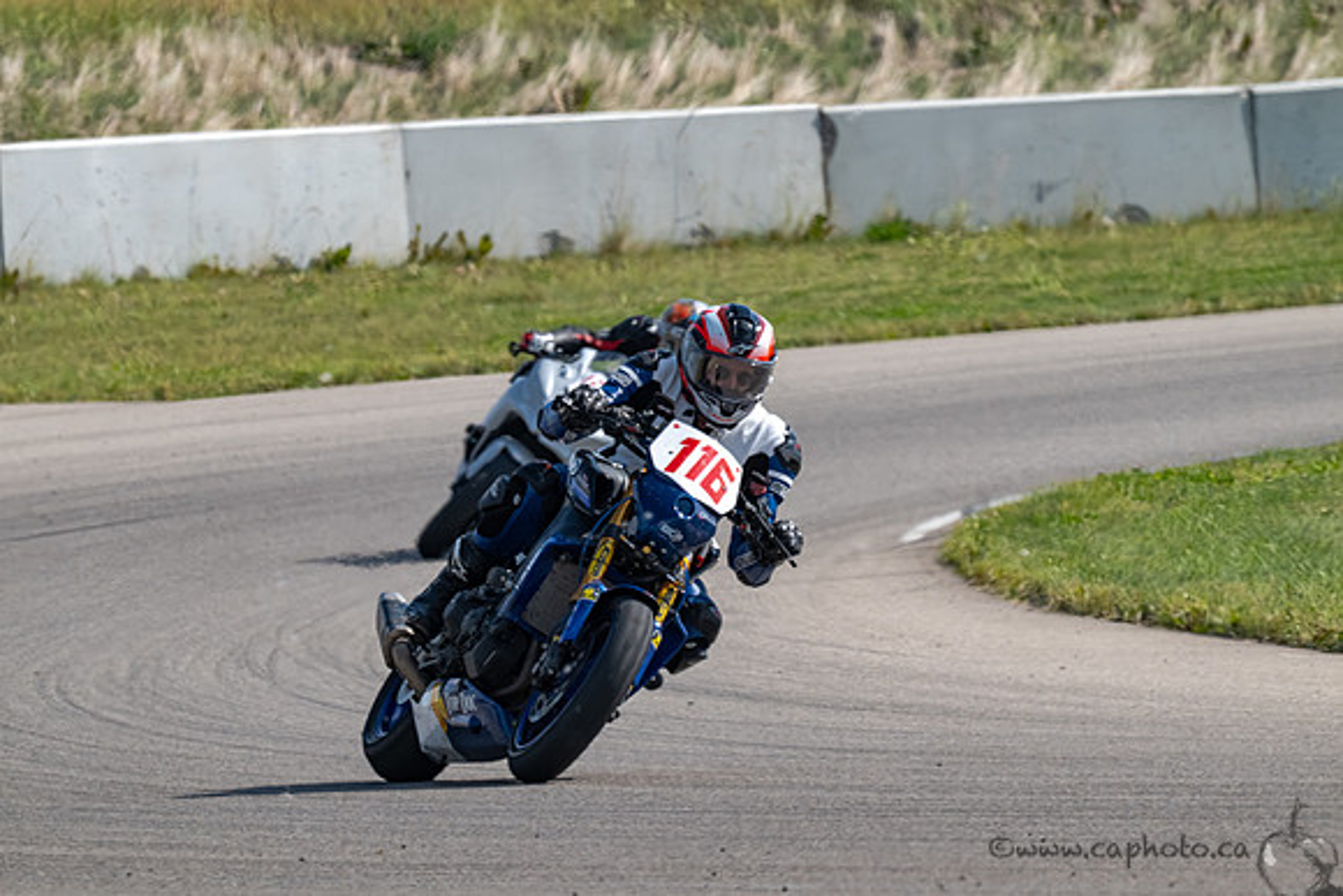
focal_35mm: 600
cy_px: 448
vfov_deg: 2.3
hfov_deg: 3.4
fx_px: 22388
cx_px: 672
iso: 1250
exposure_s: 1/1250
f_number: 16
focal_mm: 600
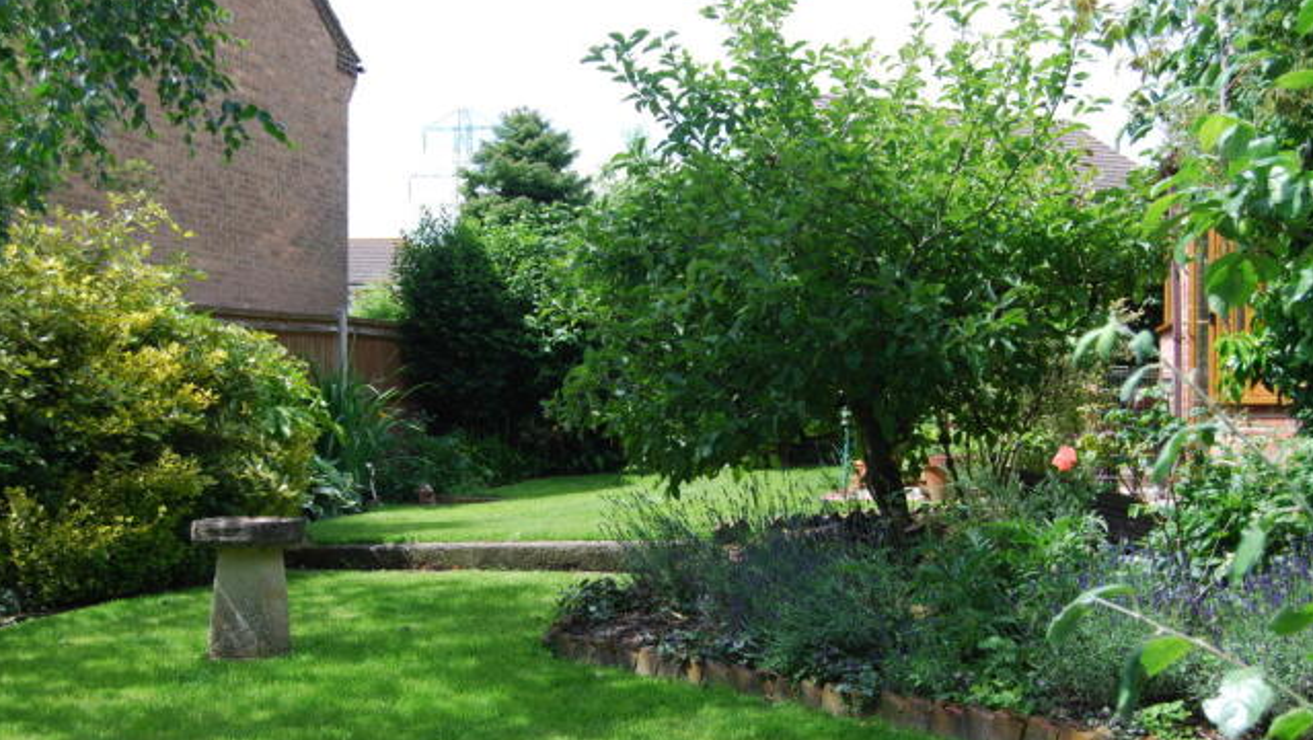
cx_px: 663
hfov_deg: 45.5
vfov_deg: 26.5
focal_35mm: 45
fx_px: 1567
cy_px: 439
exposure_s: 1/125
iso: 100
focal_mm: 28
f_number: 5.6
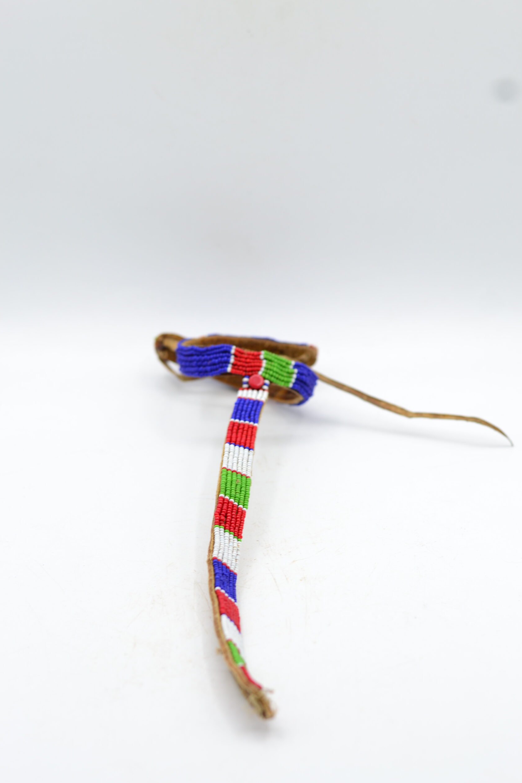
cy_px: 396
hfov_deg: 18.0
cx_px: 262
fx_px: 1652
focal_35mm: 76
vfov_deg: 26.6
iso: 100
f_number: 4
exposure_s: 1/250
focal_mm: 50
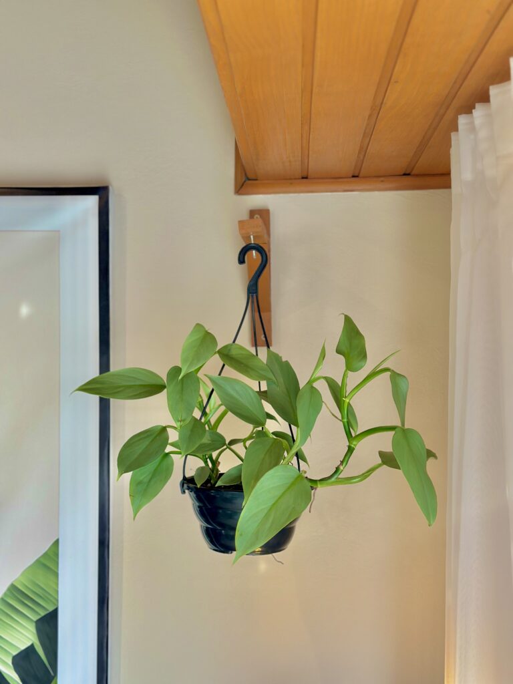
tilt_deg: +1.1
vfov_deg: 39.7
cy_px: 342
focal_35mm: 48
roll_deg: -0.7
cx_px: 256
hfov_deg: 30.3
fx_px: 948
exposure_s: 1/170
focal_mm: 6.86
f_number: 1.78
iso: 100
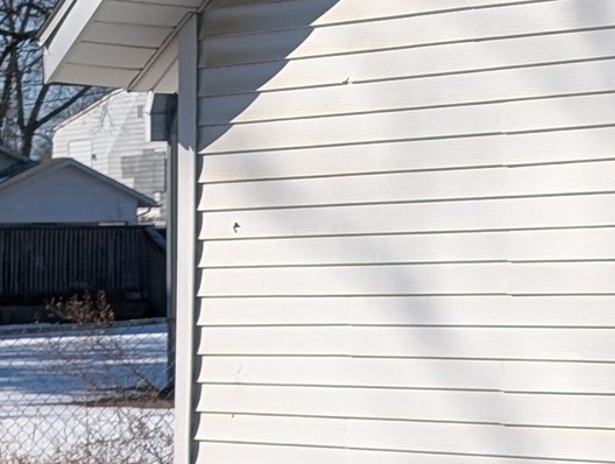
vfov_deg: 10.7
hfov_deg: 12.3
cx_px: 1272
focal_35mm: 139
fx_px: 2474
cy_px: 94
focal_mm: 6.9
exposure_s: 1/1672
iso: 22
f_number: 1.68
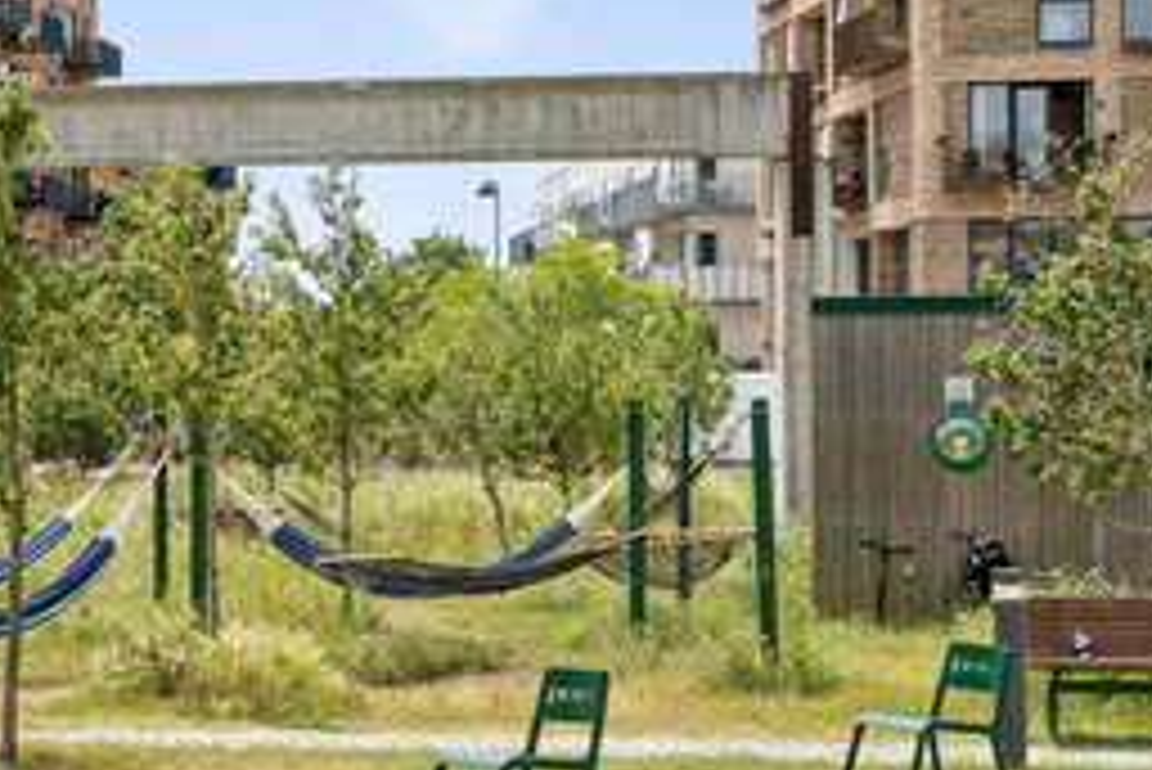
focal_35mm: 101
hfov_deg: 20.0
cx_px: 254
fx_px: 3228
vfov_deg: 13.6
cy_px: 365
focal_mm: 41
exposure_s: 1/500
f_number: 8
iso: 200
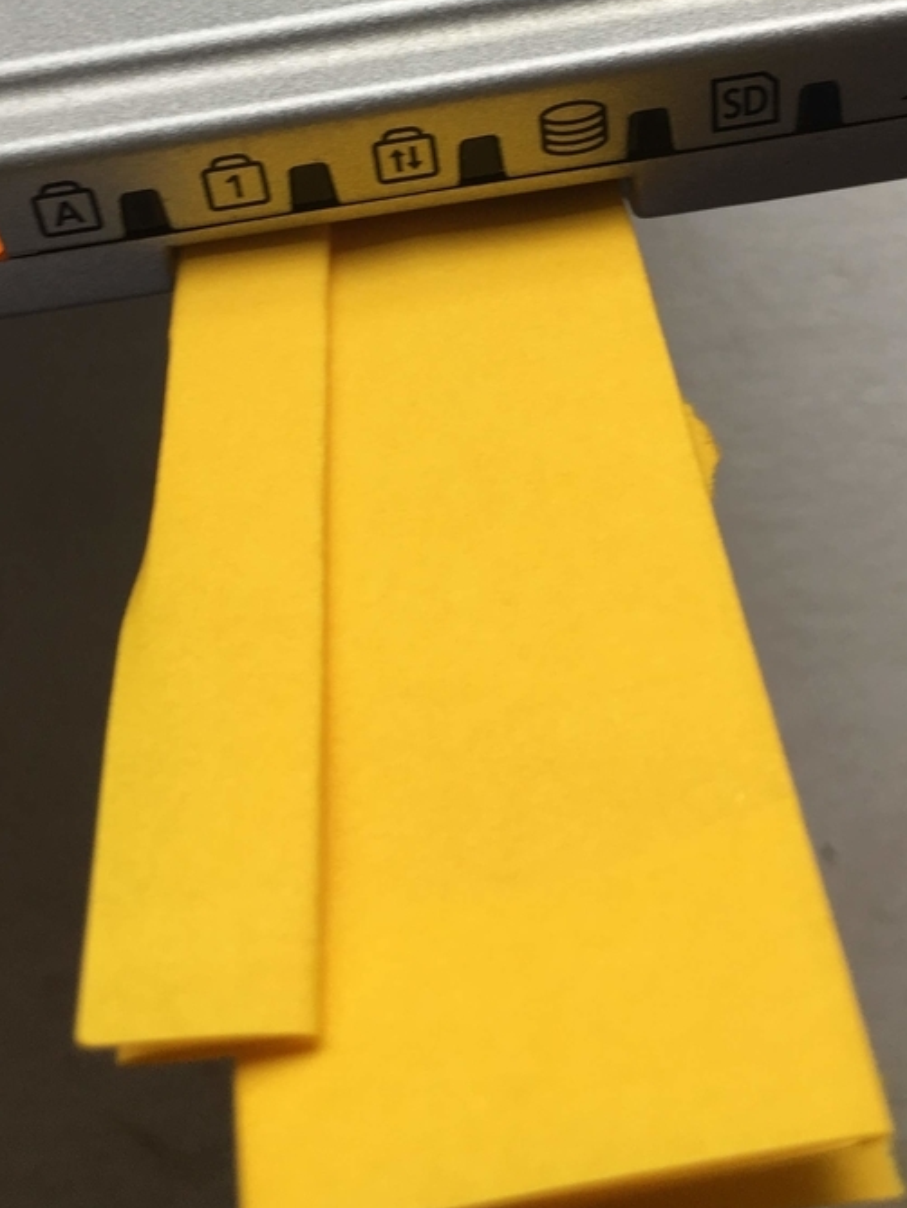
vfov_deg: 35.4
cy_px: 208
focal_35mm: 52
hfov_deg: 28.0
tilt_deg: -70.0
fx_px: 1816
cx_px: 394
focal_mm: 4.15
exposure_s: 1/60
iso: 32
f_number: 2.2
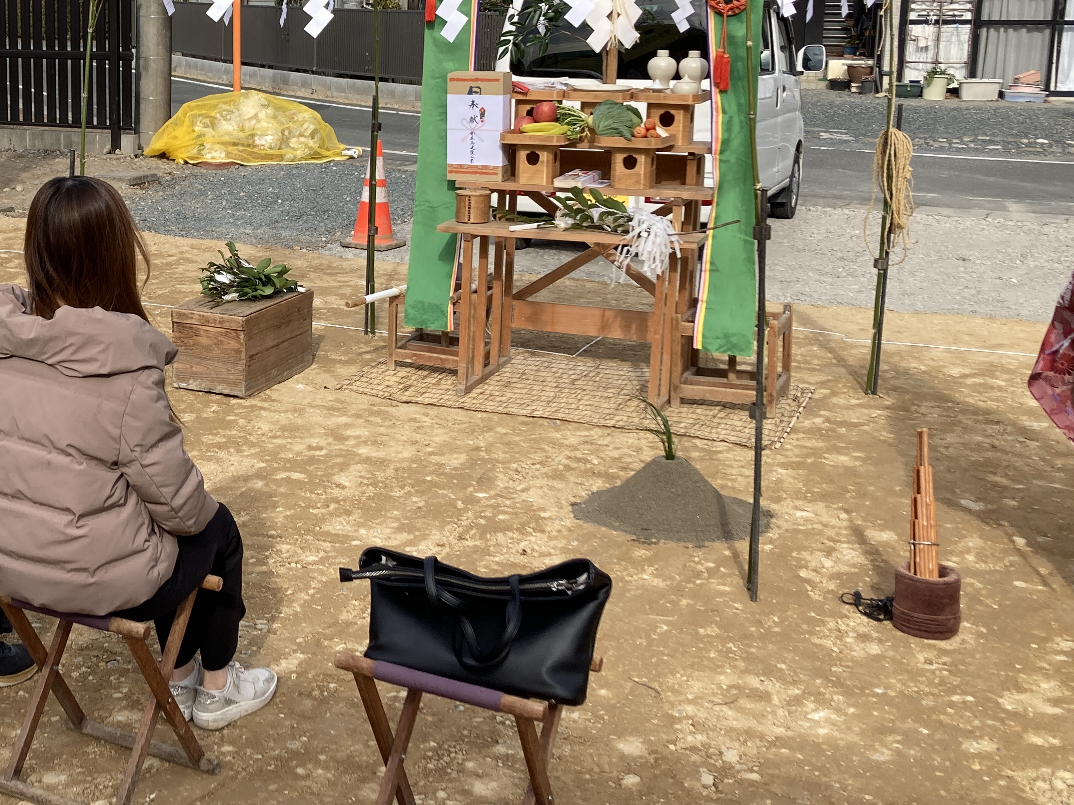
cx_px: 133
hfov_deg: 35.6
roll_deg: -0.7
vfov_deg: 28.3
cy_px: 239
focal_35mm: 51
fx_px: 1582
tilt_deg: -10.8
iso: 20
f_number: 1.8
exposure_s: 1/1453
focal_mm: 3.99
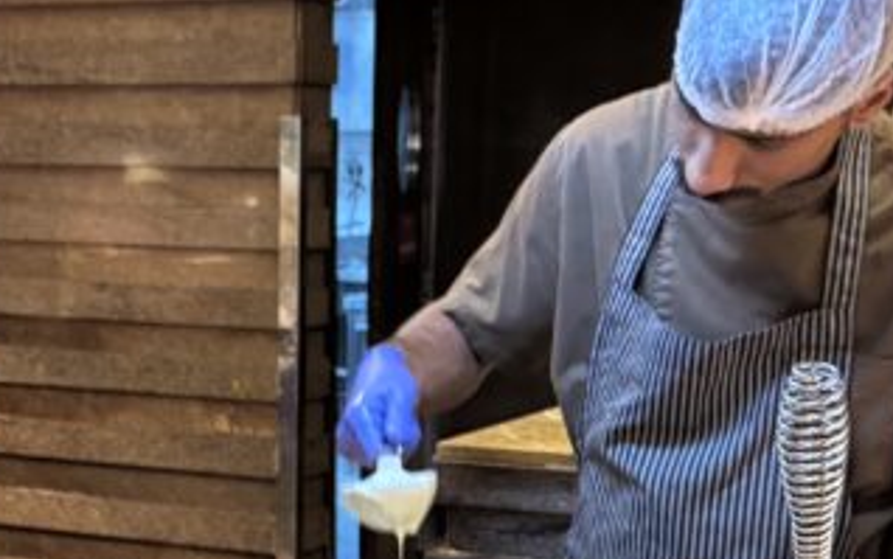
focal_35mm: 82
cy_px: 601
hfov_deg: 24.9
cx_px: 230
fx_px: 1996
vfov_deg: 15.5
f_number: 1.78
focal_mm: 6.76
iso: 400
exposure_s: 1/50
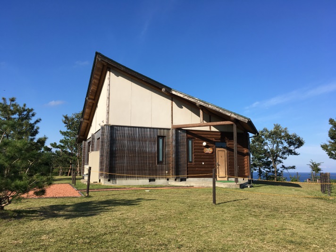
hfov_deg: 61.7
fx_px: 281
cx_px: 168
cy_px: 126
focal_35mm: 29
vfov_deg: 48.2
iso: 25
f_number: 2.2
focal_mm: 4.15
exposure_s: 1/1603
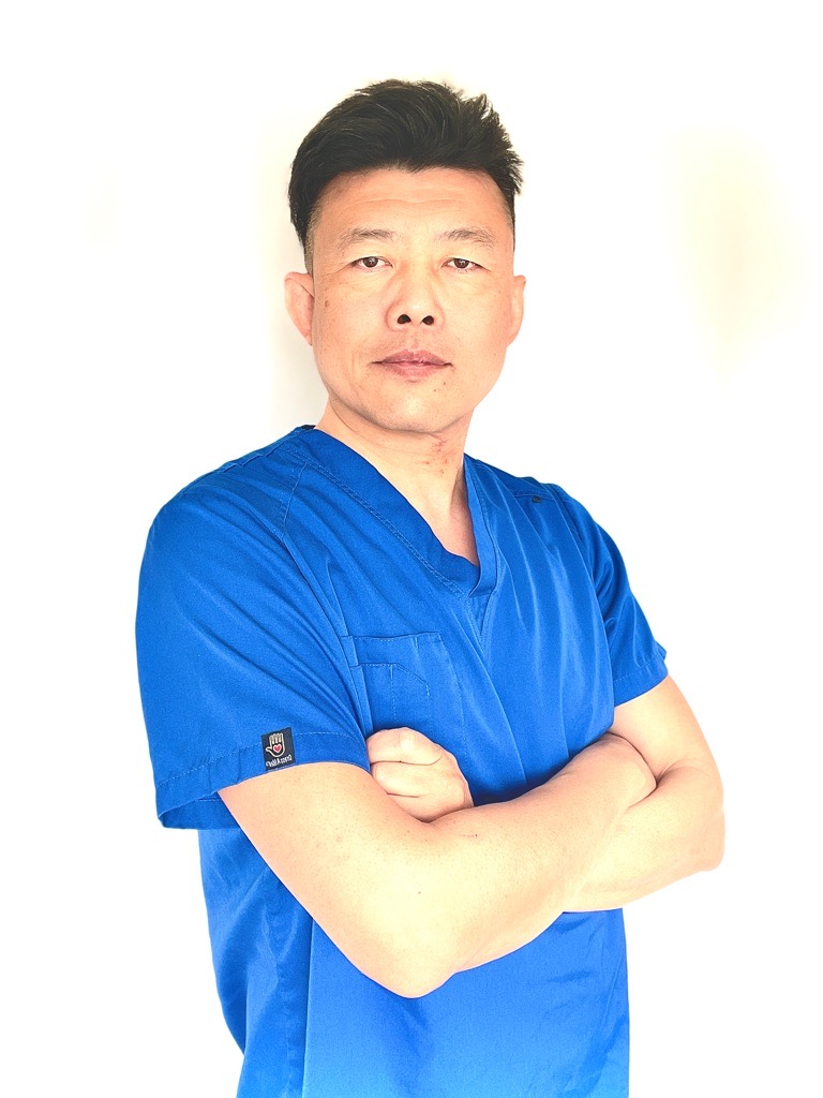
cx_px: 412
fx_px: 951
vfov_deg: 60.0
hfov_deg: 46.8
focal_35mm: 30
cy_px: 549
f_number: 2.2
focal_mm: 2.71
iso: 50
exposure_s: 1/121
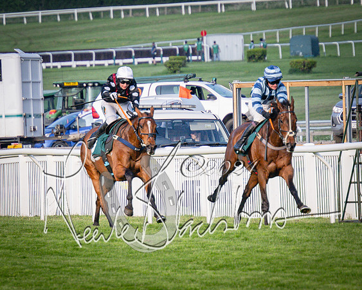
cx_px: 95
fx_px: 8244
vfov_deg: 2.0
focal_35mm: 770
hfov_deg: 2.5
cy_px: 121
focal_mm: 210
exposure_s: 1/2000
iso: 400
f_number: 4
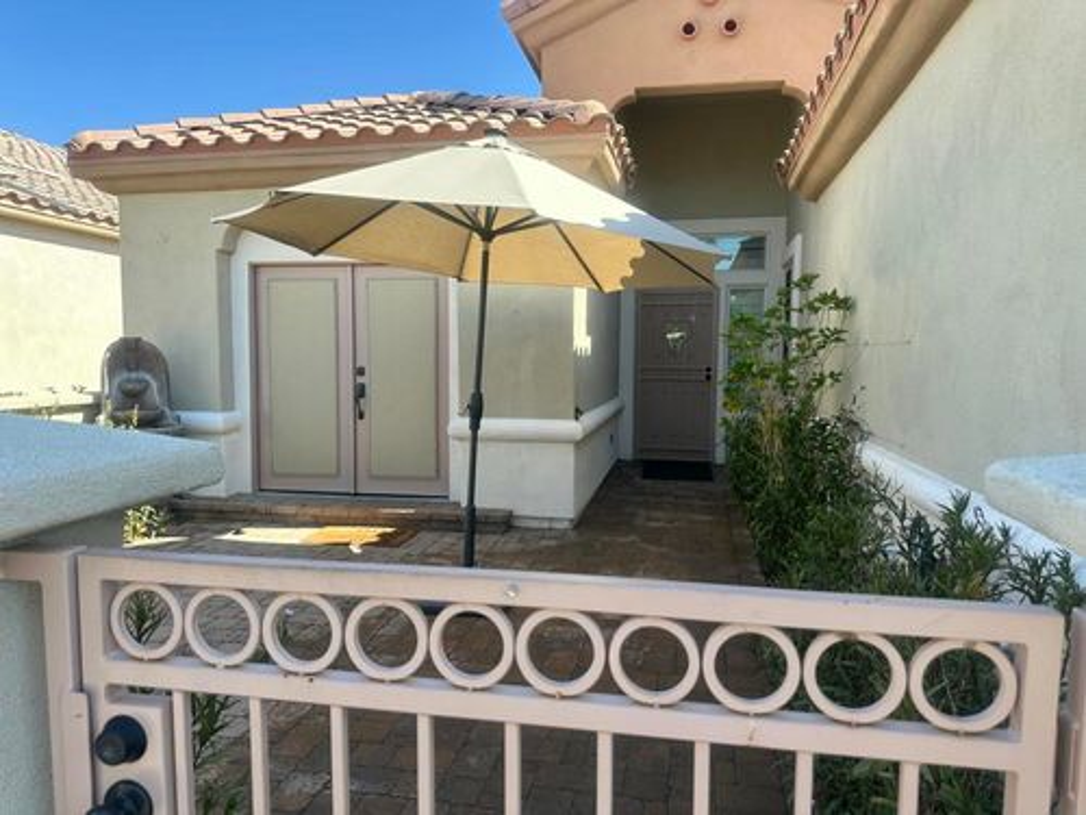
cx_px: 543
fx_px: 753
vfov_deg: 56.8
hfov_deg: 71.6
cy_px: 408
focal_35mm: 24
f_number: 1.78
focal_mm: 6.86
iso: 80
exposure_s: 1/1289
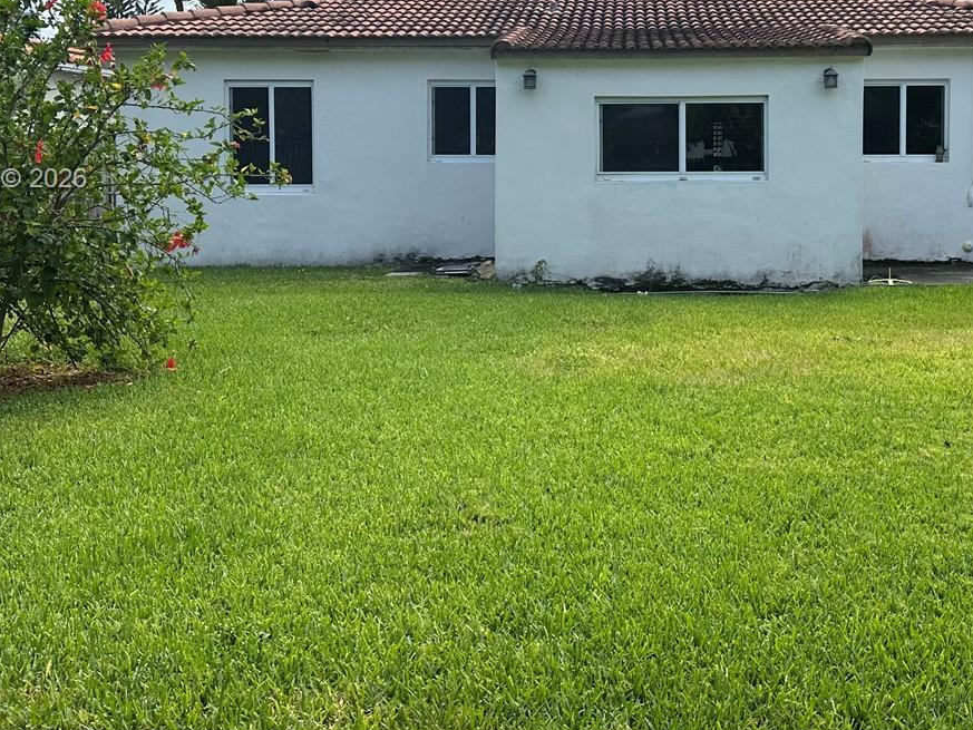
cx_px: 632
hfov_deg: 42.5
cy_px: 181
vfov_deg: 32.3
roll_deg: +0.2
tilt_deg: -1.3
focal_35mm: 44
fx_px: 1237
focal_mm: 6.86
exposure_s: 1/3472
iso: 80
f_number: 1.78
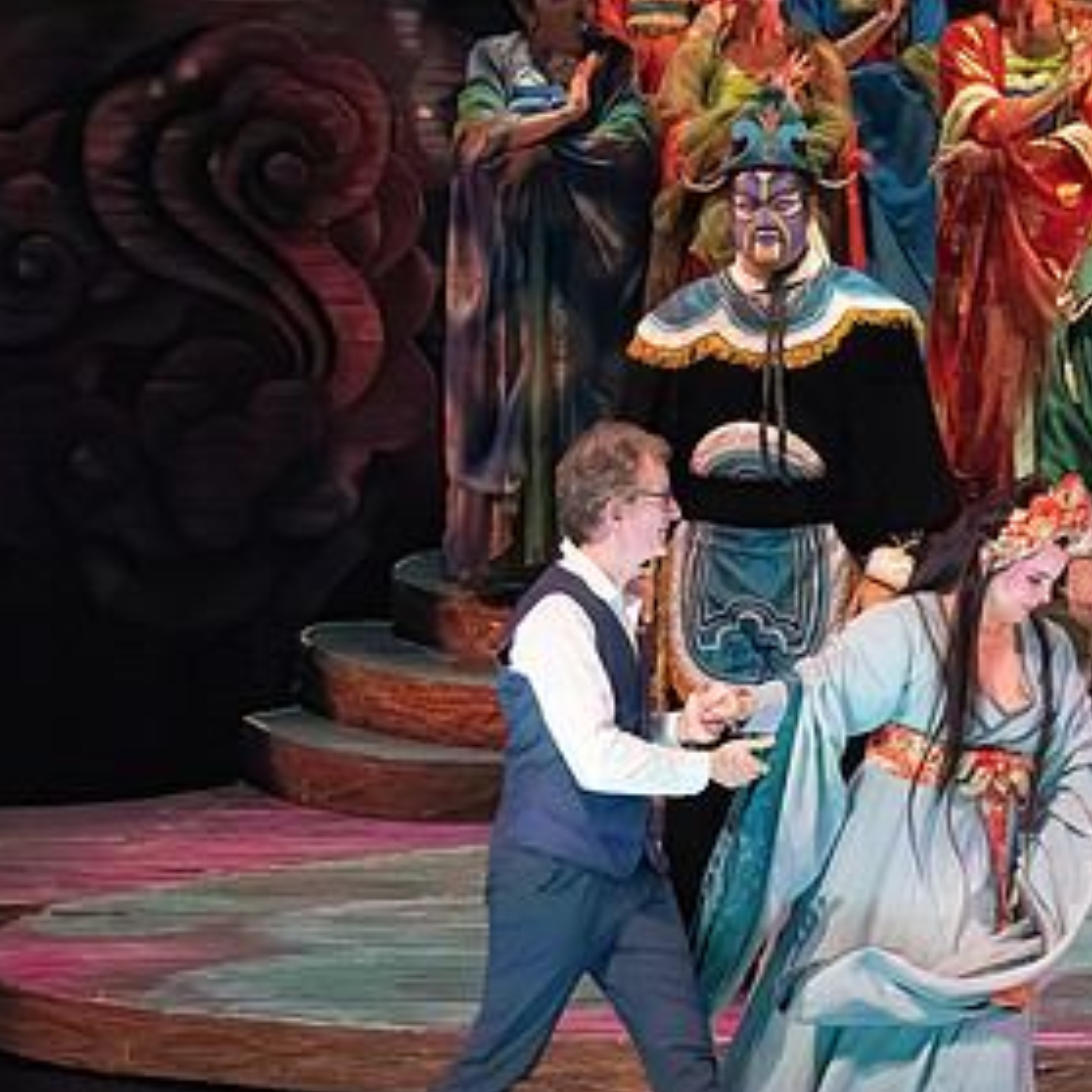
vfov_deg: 4.9
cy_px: 691
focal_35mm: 354
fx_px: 12634
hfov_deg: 4.9
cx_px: 622
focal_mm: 200
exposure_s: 1/1000
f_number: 10
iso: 20000
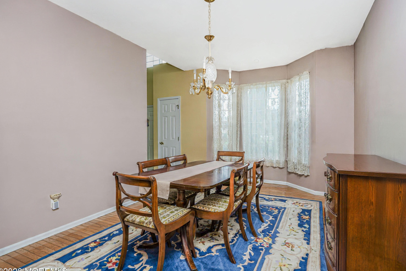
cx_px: 224
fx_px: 203
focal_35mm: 18
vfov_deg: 67.4
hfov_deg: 89.7
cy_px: 133
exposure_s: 1/15
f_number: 4
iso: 50
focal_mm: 16
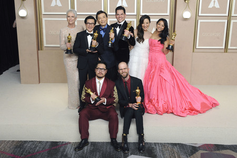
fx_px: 296
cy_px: 79
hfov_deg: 43.6
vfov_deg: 29.9
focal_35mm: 45
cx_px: 118
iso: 2000
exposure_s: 1/200
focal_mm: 45
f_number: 8
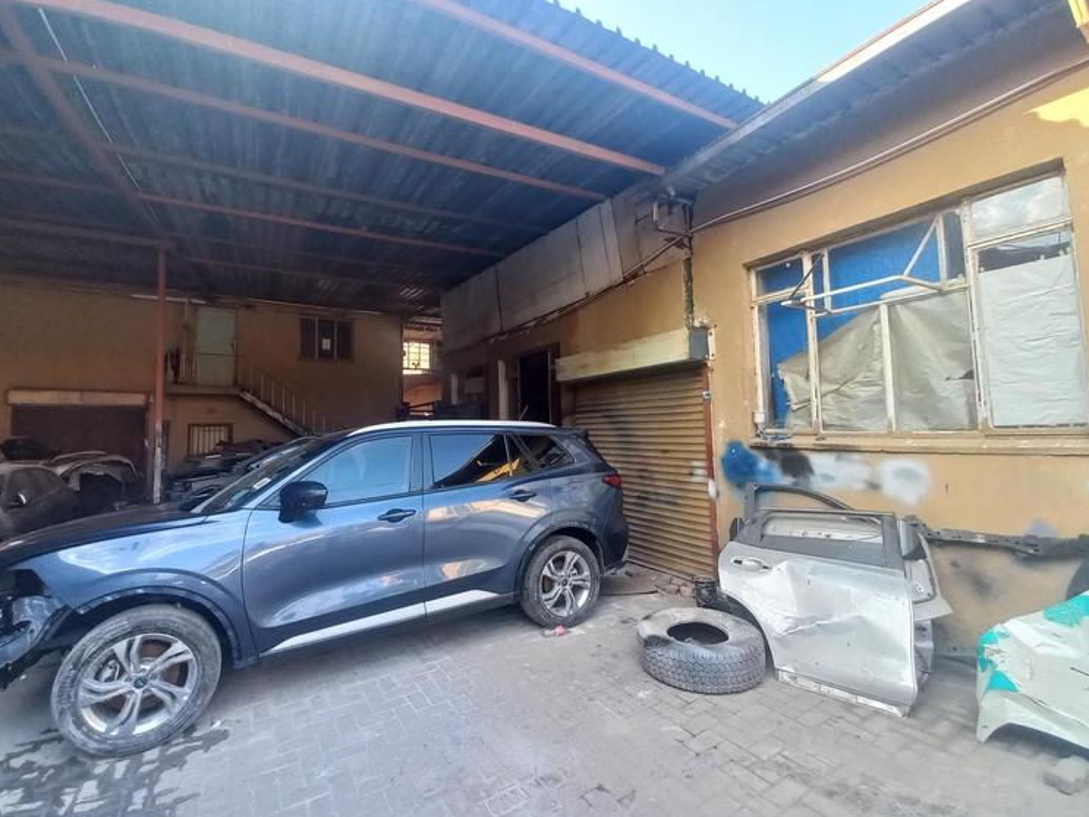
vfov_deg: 85.7
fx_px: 440
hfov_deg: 101.9
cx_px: 506
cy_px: 406
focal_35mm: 14
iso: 80
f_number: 2.2
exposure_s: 1/100
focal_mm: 1.42
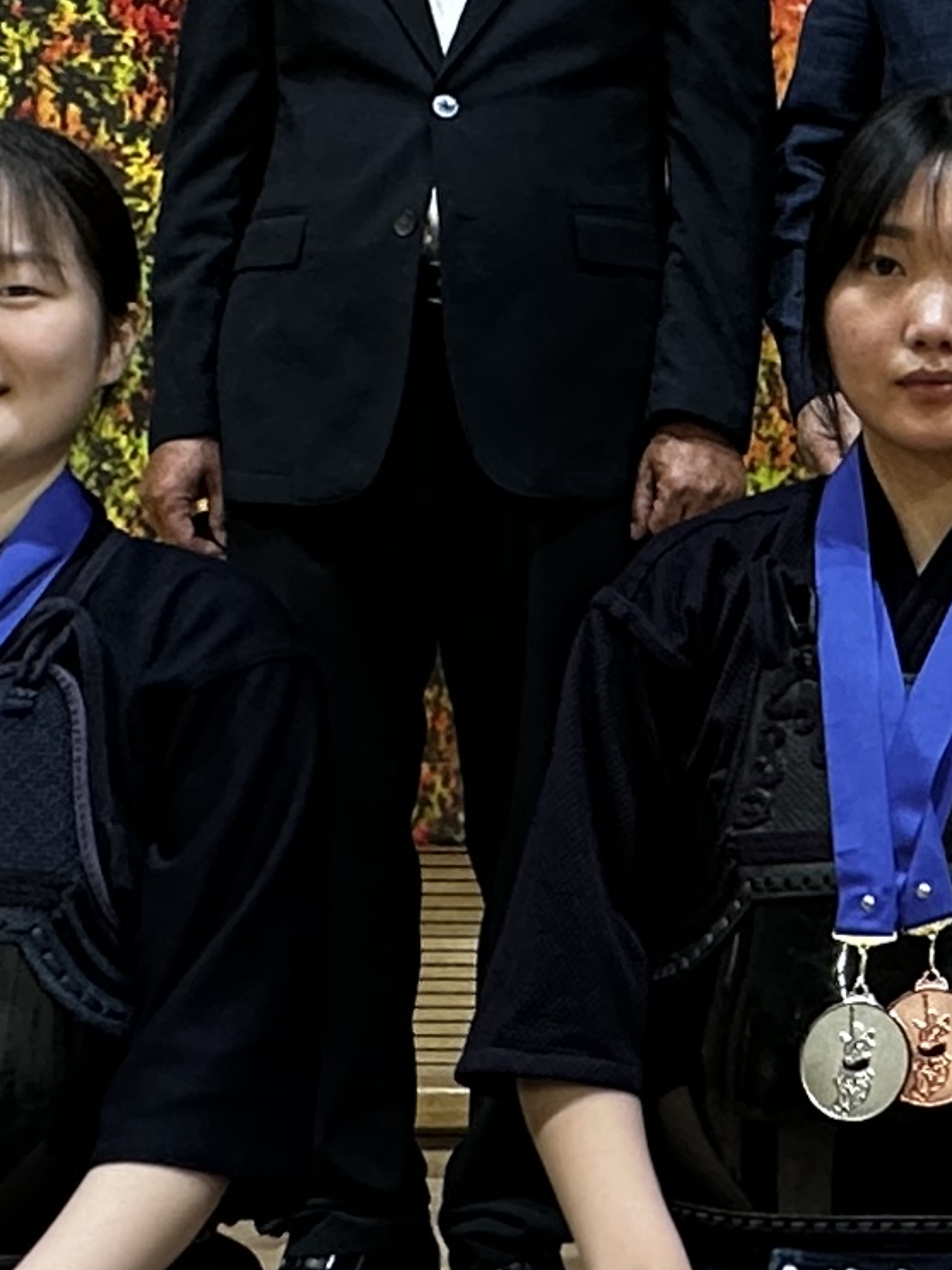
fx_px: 2788
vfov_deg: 25.3
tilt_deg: +4.6
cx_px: 1454
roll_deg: -0.8
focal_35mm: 76
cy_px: 294
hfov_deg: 17.3
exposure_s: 1/60
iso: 160
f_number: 2.2
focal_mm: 2.22
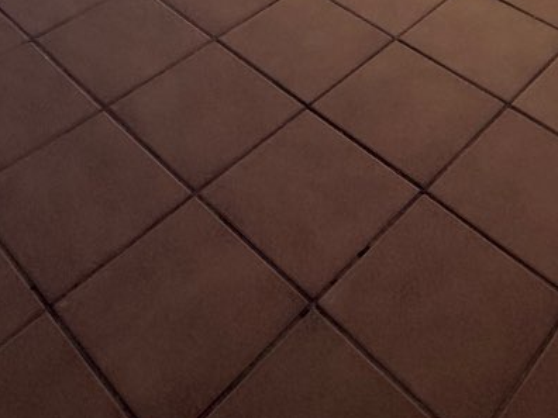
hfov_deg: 36.1
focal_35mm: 53
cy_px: -324
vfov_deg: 20.2
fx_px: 854
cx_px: 307
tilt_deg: -15.5
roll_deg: -1.8
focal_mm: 2.22
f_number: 2.2
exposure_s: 1/4132
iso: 50
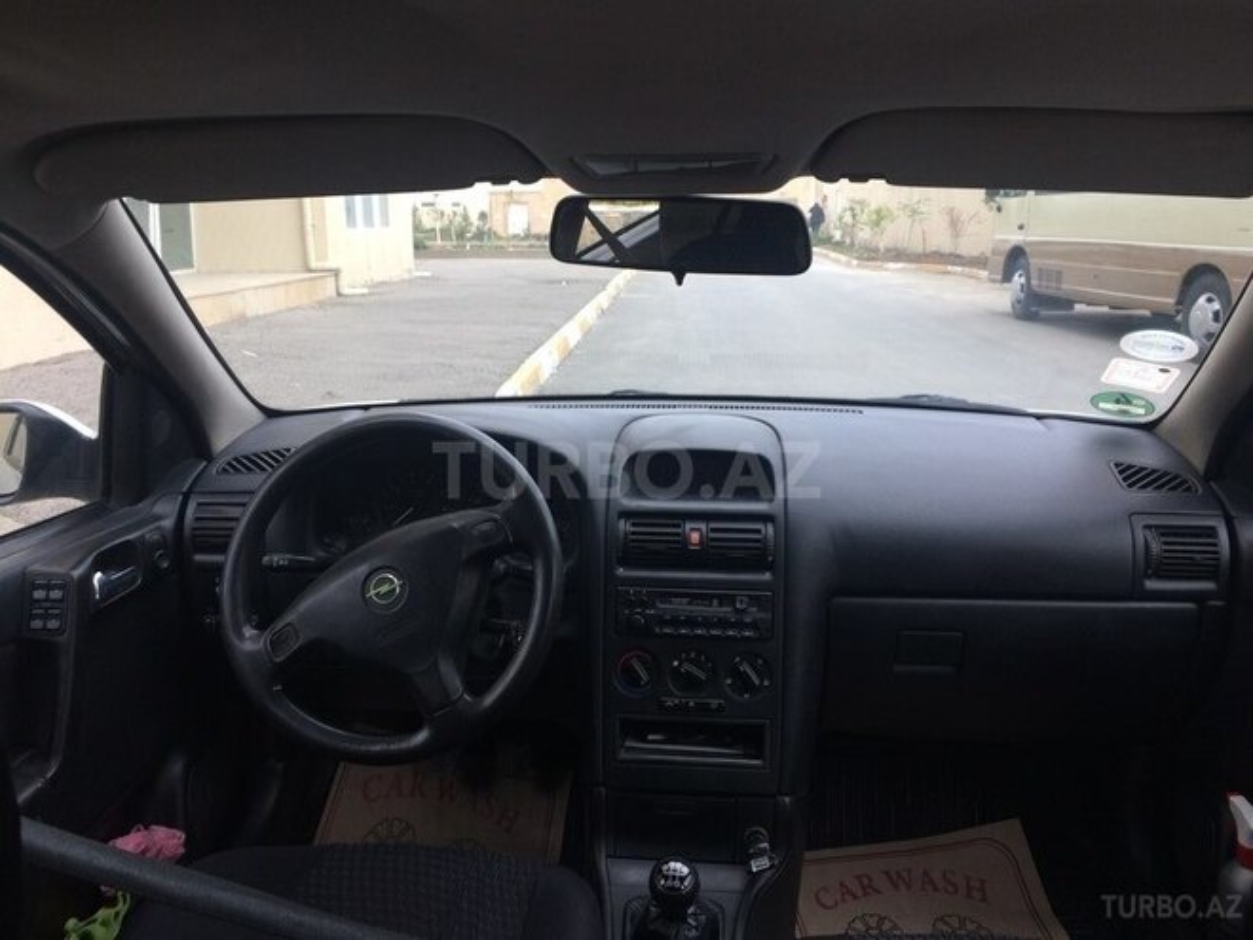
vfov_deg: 48.2
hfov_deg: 61.7
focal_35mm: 29
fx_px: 1050
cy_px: 470
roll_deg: +1.2
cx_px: 626
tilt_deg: -12.9
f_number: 2.2
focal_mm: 4.15
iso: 50
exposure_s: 1/100
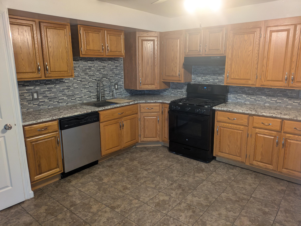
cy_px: 113
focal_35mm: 25
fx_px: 217
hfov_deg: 69.4
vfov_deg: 54.9
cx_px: 150
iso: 99
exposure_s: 1/60
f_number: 1.89
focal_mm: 5.43
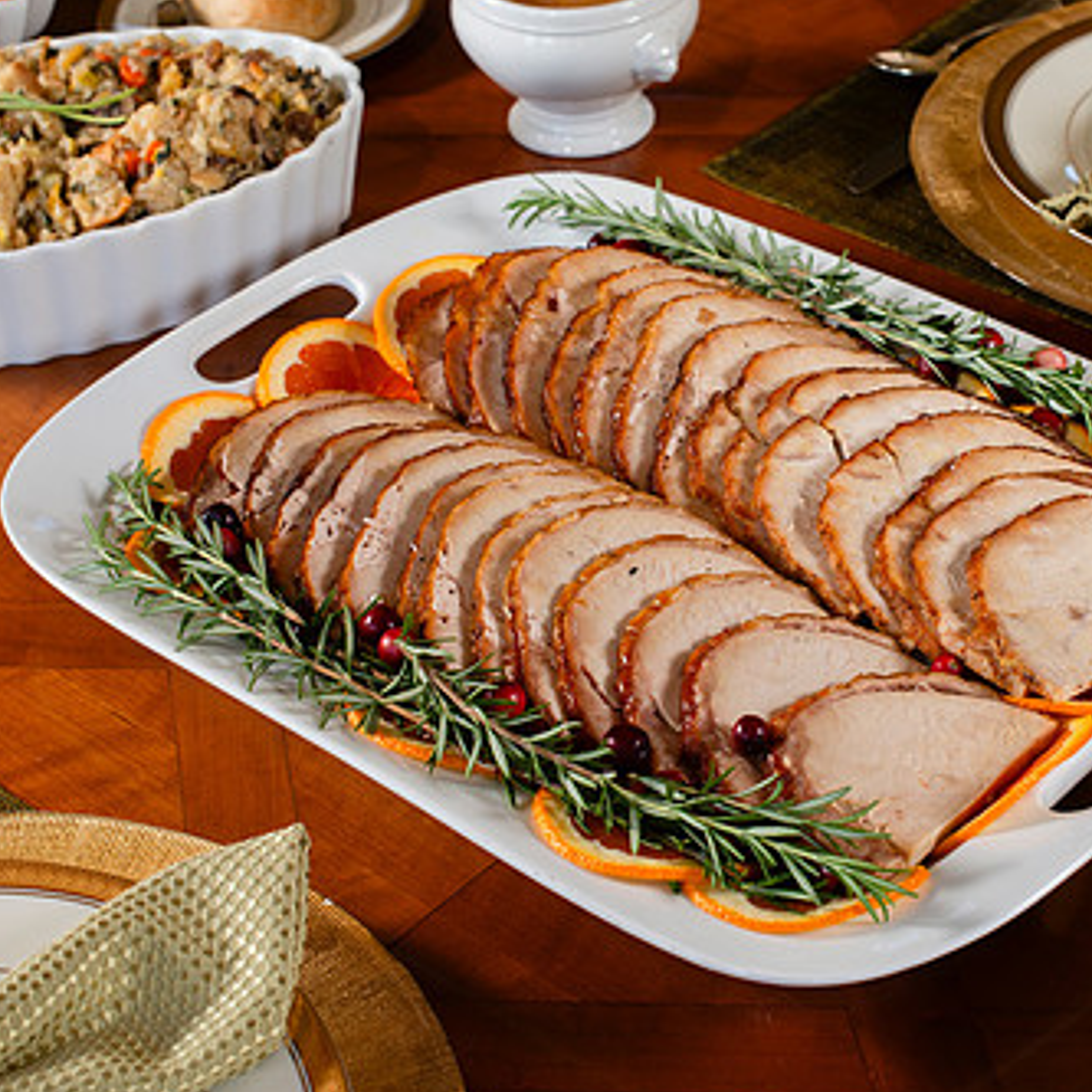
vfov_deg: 23.4
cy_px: 513
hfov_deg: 23.3
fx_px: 2641
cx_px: 715
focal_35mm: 74
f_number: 7.1
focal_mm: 50
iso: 250
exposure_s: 1/100
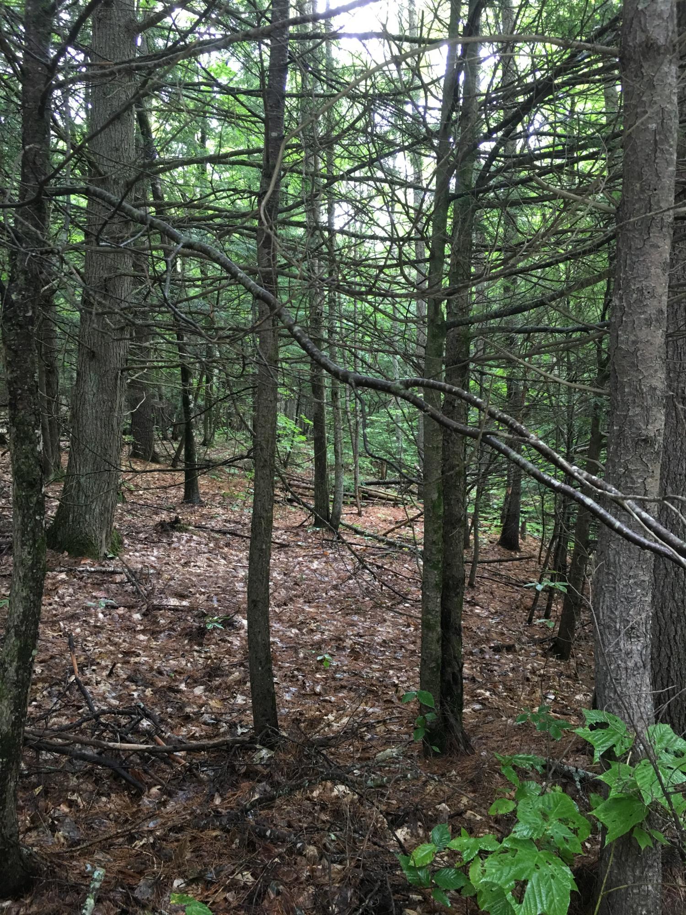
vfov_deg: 61.7
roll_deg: +1.2
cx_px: 343
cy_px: 458
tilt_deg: +0.2
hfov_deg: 48.2
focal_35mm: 29
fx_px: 766
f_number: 2.2
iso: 40
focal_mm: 4.15
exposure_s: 1/15
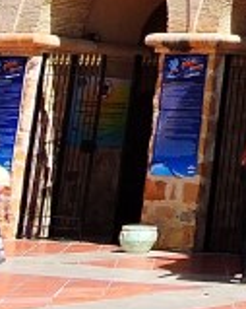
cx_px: 792
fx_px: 1212
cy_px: -90
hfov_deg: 8.9
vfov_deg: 13.9
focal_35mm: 133
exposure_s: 1/1250
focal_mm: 4.3
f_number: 3.3
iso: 100
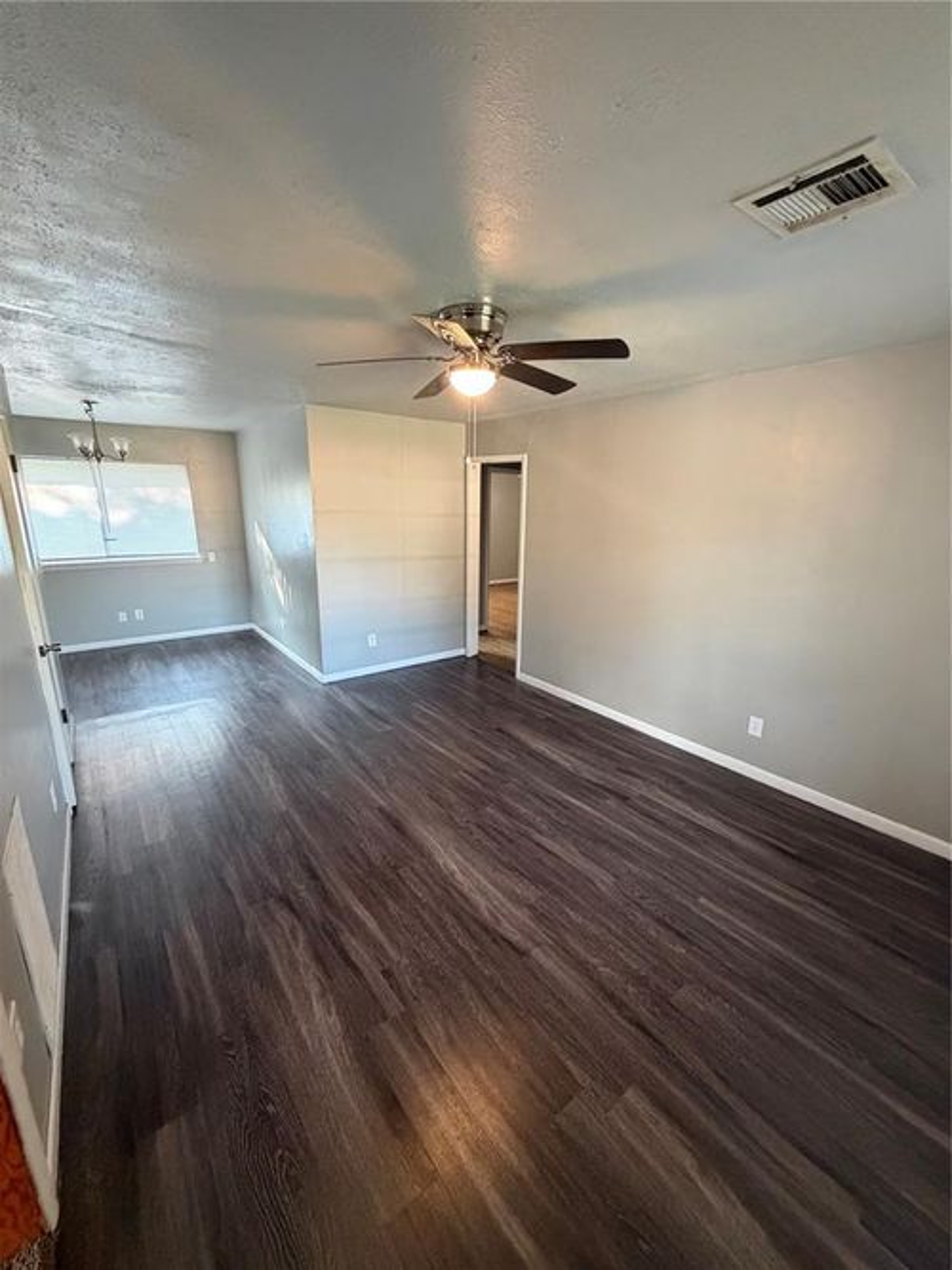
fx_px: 514
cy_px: 635
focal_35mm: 14
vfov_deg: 102.1
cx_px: 476
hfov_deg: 85.7
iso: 640
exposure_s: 1/60
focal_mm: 2.22
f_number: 2.2
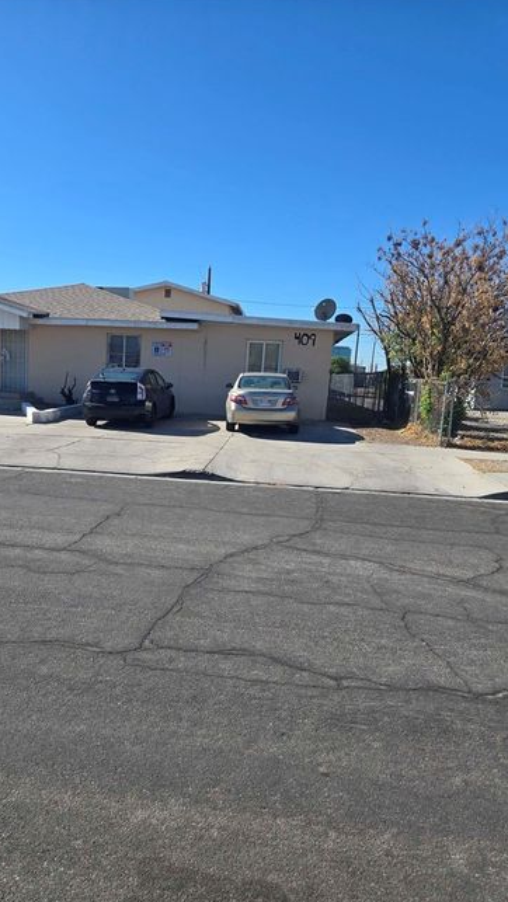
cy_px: 459
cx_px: 188
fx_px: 622
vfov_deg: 71.9
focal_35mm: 26
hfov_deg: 44.0
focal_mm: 5.4
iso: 25
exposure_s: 1/1559
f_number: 1.8
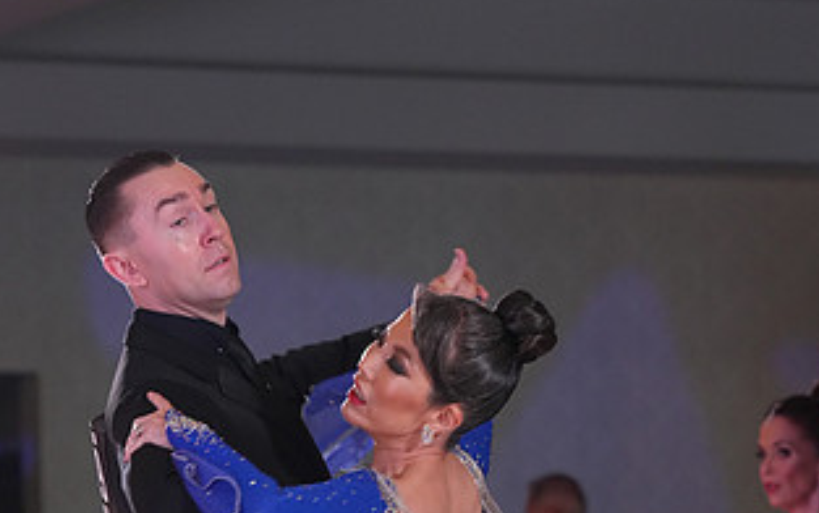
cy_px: 657
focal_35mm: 217
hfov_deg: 9.7
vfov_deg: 6.0
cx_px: 339
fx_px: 4846
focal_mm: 115
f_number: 4.5
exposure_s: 1/250
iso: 3200
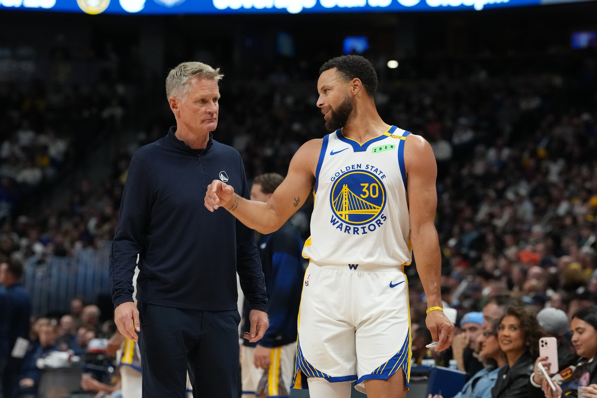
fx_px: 2388
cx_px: 298
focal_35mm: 144
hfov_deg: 14.3
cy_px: 199
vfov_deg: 9.5
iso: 5000
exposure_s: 1/2000
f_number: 3.2
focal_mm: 96
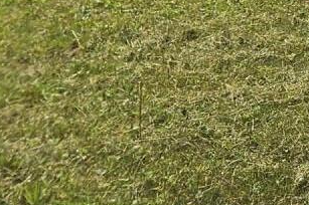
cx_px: 566
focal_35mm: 156
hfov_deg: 12.1
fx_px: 1338
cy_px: -321
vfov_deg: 8.0
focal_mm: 5.4
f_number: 1.8
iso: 25
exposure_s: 1/3185
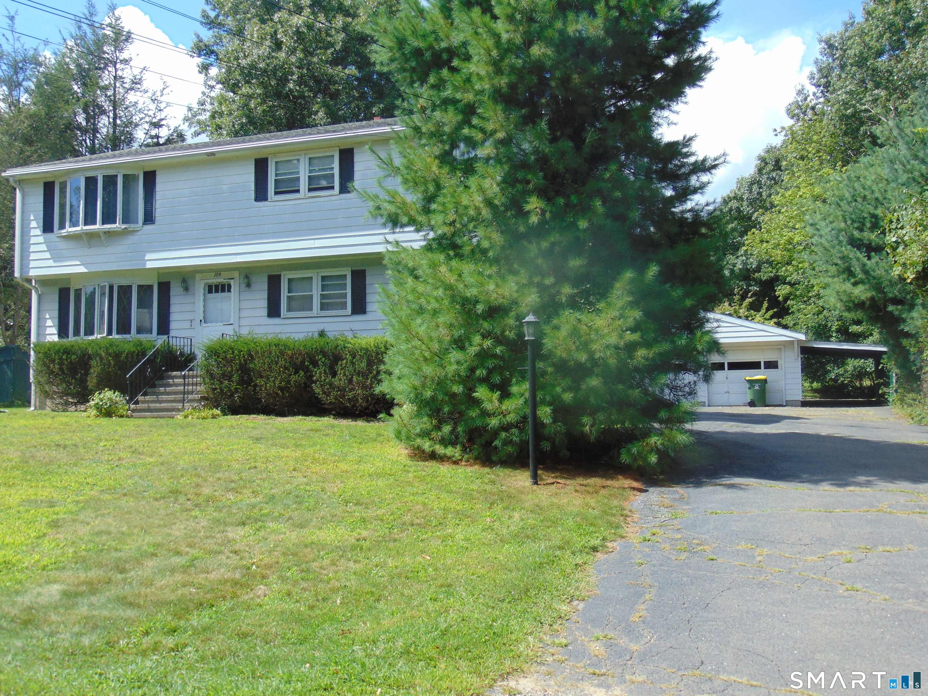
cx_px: 464
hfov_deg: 52.6
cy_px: 348
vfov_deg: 40.7
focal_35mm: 35
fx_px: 938
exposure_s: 1/640
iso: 80
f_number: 3.2
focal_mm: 6.3
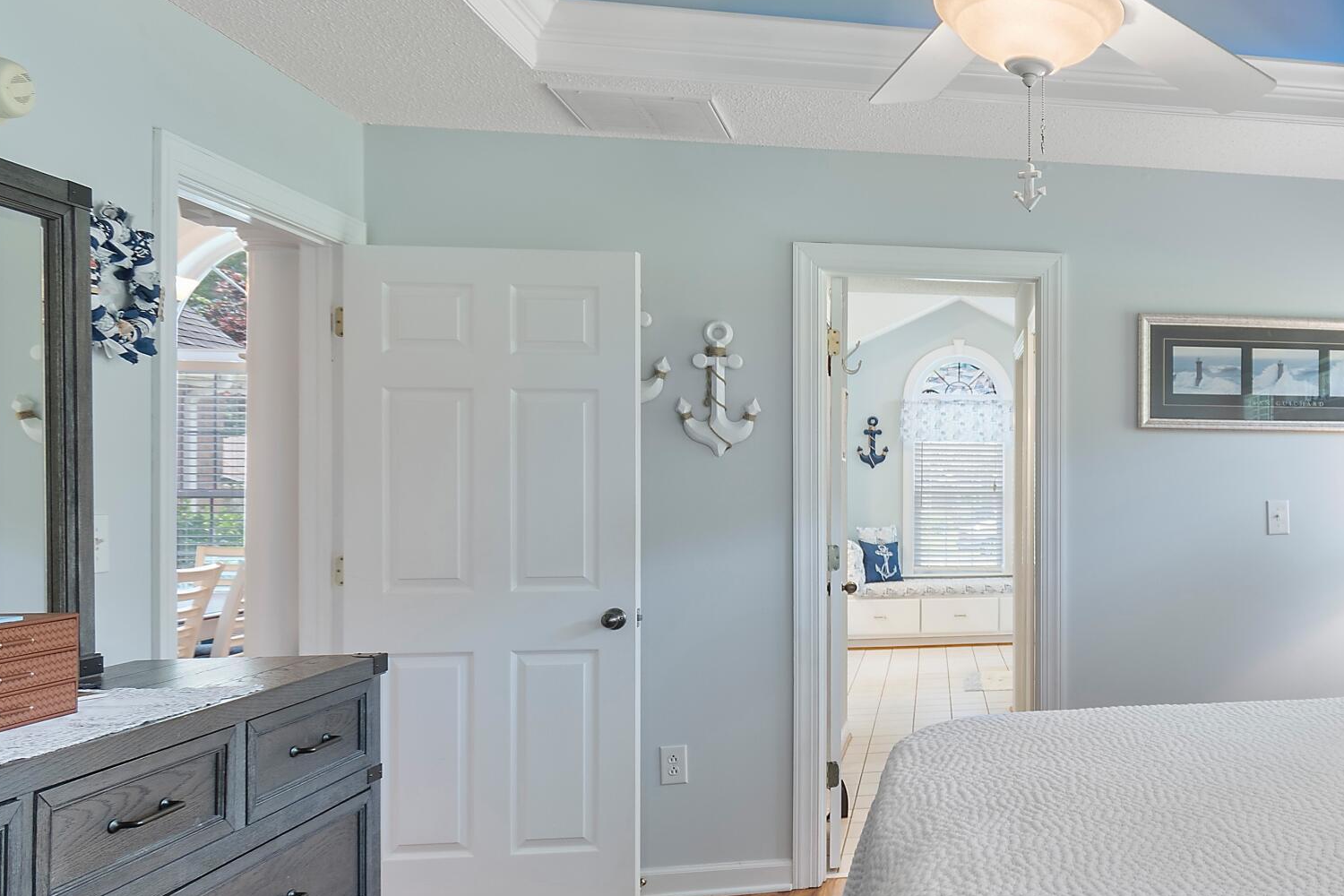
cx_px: 1216
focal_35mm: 30
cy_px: 535
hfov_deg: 53.9
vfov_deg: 43.4
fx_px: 1120
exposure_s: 1/4
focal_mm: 10
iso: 100
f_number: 4.5
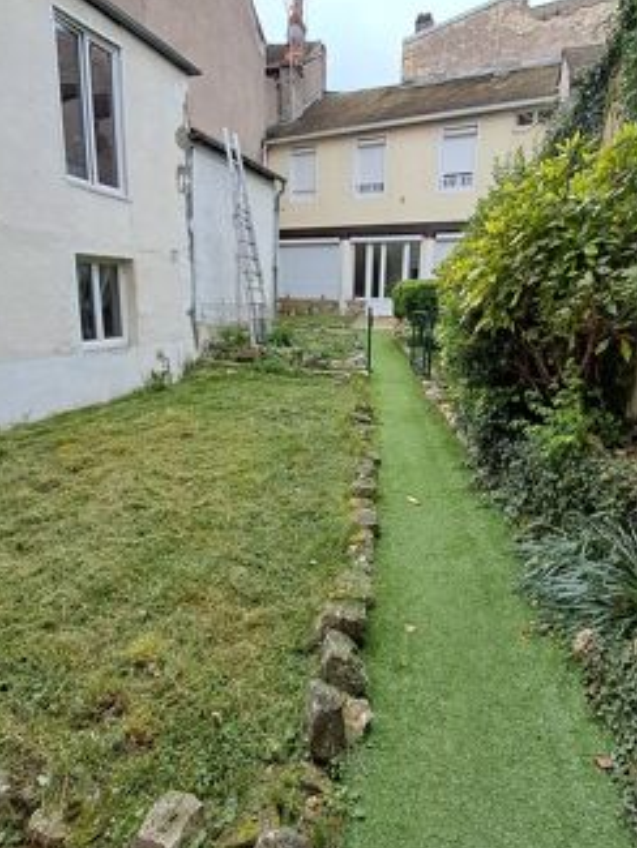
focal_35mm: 21
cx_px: 321
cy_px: 414
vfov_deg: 79.0
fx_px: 515
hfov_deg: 63.5
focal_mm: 1.64
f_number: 2.2
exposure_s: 1/532
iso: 40
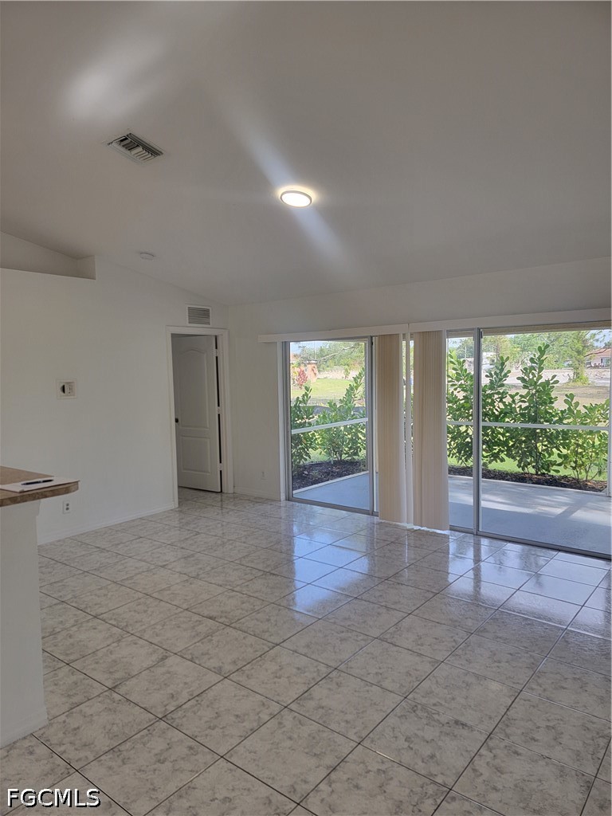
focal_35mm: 24
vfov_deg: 71.6
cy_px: 408
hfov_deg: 56.8
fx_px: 566
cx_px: 306
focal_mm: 6.7
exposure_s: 1/120
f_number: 1.8
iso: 100
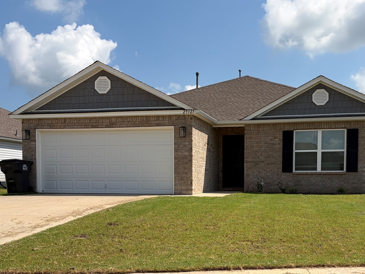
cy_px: 192
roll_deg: +0.9
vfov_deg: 36.3
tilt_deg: -1.1
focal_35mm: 39
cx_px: 237
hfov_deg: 47.3
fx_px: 411
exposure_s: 1/5348
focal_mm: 5.96
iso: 50
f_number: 1.6
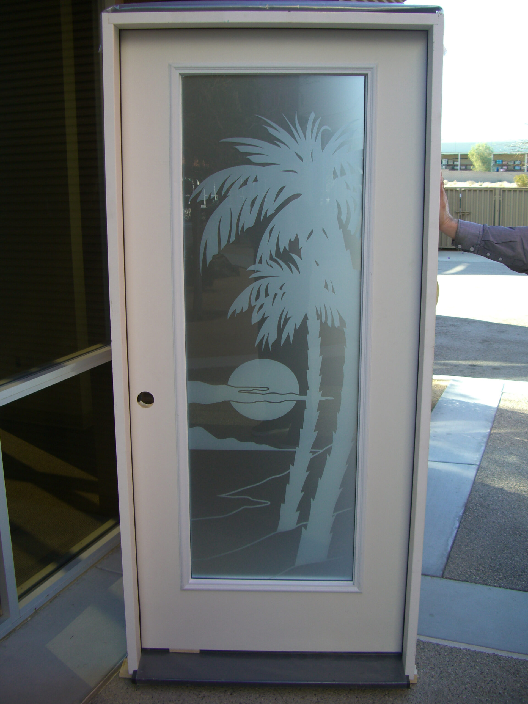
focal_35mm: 38
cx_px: 264
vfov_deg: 49.0
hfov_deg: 37.7
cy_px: 352
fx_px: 773
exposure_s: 1/160
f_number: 2.8
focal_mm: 7.9
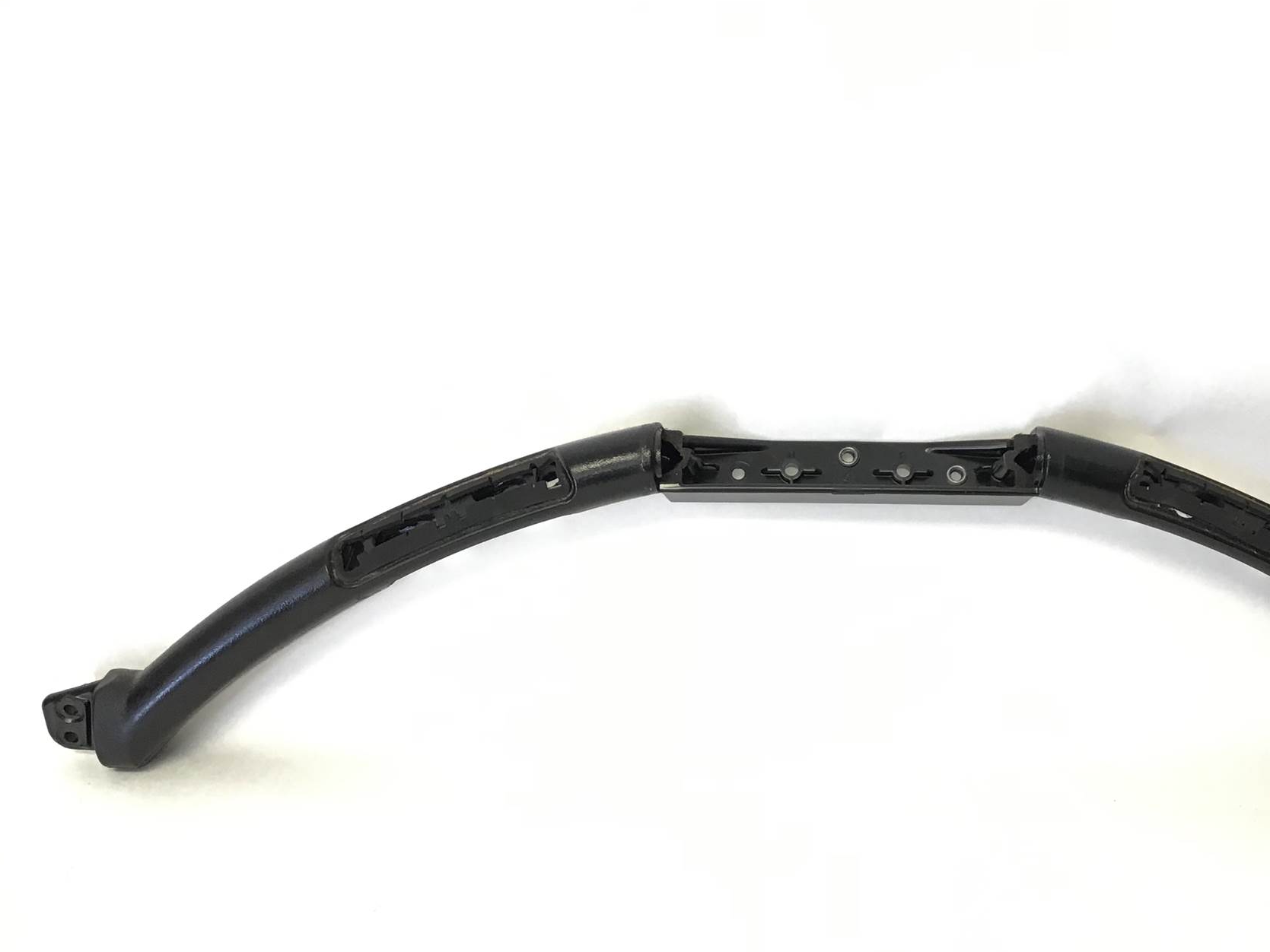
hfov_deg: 46.3
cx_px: 811
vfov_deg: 35.7
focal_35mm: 40
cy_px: 603
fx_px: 1468
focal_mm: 3.3
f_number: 2.4
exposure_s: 1/30
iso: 25
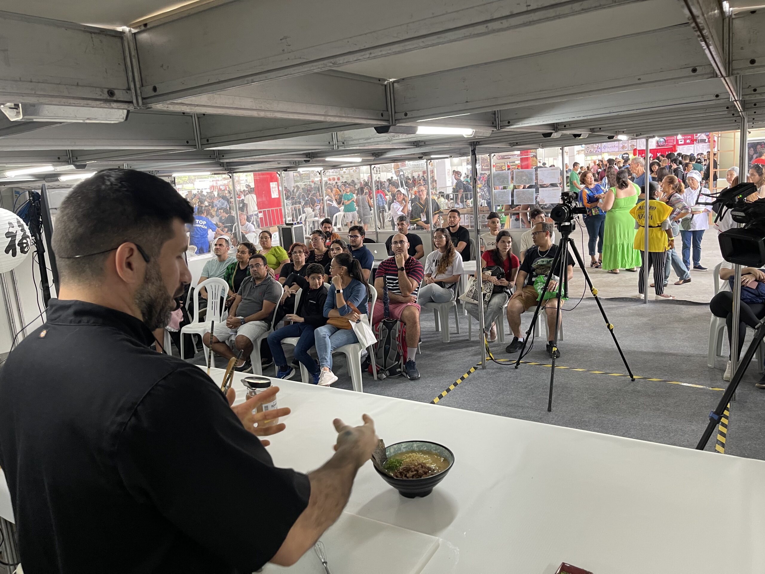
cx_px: 382
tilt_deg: -9.7
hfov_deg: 69.4
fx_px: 552
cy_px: 287
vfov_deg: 54.9
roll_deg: +4.7
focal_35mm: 25
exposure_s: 1/60
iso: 160
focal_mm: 5.1
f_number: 1.6
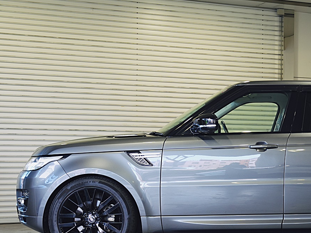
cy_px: 164
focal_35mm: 81
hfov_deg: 23.7
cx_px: 256
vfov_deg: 18.2
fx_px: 726
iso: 320
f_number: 4.5
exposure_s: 1/60
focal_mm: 33
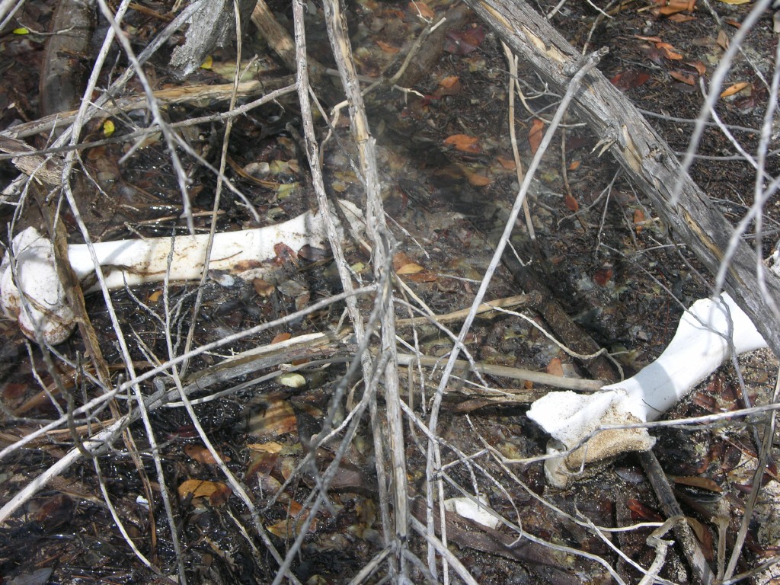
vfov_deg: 15.9
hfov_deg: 21.1
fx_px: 2096
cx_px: 390
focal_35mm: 93
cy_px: 292
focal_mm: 23.7
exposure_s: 1/411
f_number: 5
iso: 50
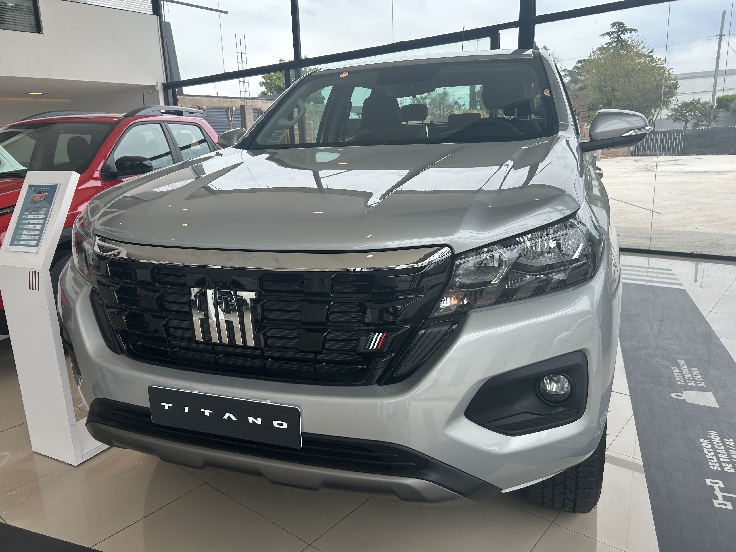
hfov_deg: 67.3
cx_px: 368
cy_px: 276
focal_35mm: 26
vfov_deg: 53.1
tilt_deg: -14.0
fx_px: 553
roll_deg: +2.3
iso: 50
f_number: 1.5
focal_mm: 5.7
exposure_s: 1/1511
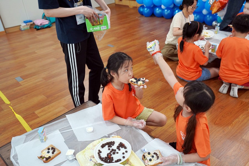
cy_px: 83
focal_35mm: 35
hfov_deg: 54.4
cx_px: 124
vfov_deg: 37.9
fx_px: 242
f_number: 4
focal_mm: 35
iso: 1600
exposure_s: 1/160
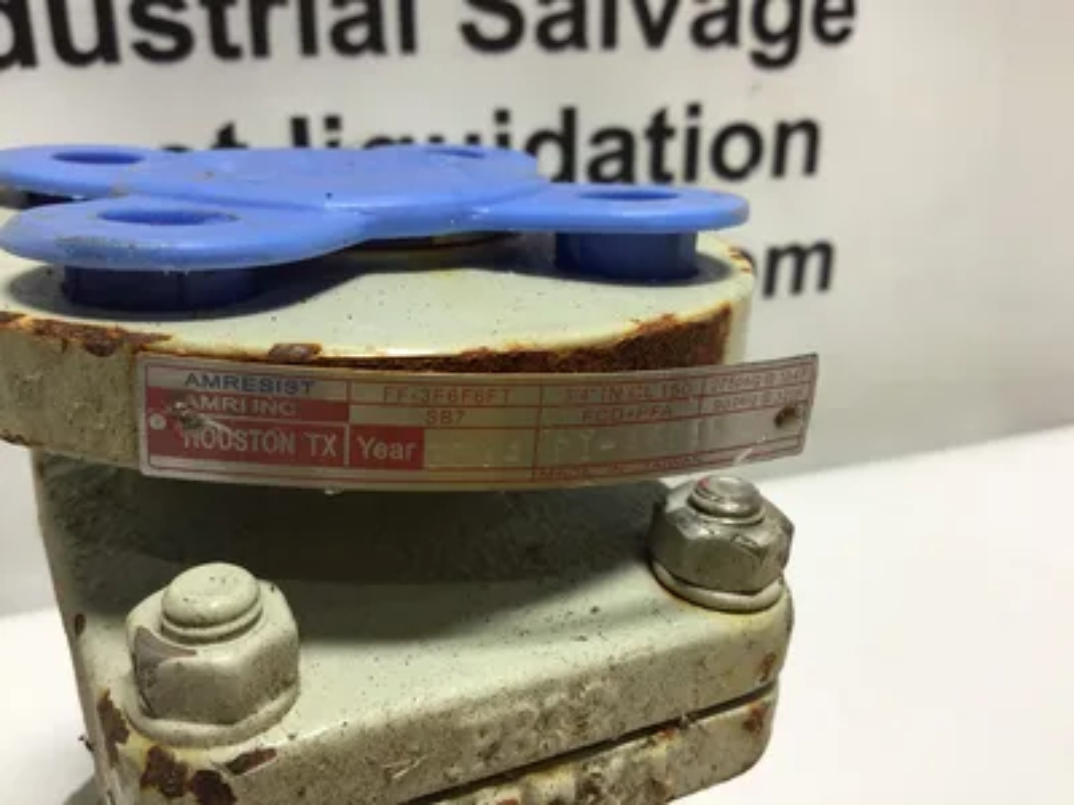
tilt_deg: -23.1
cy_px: 402
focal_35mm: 31
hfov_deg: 58.4
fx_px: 962
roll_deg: +0.9
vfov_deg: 45.4
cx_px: 537
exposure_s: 1/100
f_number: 2.4
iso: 25
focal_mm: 3.3
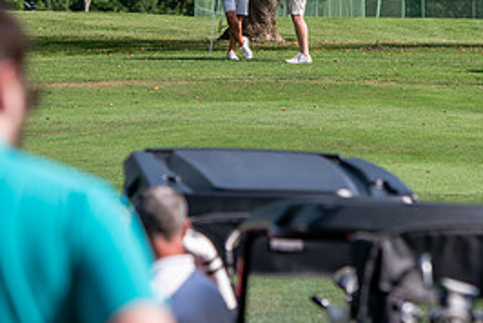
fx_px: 3801
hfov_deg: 7.3
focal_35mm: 283
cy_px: -15
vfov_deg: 4.9
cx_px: 265
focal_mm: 130
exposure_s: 1/800
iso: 80
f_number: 4
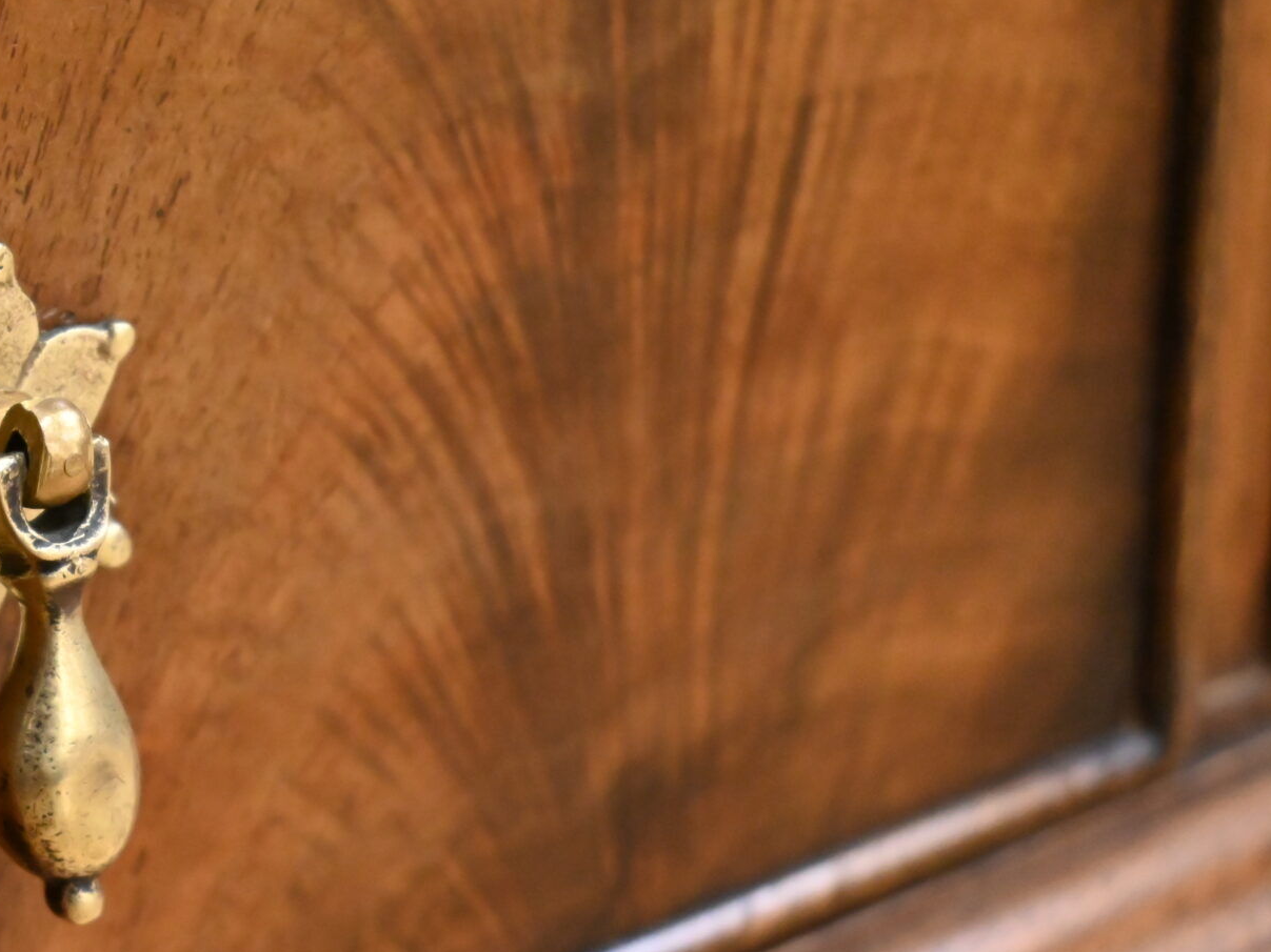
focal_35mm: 102
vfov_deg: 14.5
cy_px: 593
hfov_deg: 18.6
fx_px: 3745
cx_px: -64
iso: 5000
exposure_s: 1/160
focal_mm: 50
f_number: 6.3
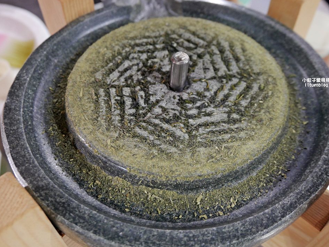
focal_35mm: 34
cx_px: 174
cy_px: 129
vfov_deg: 41.8
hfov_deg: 53.9
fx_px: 323
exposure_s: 1/60
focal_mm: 16
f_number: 4
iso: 1250
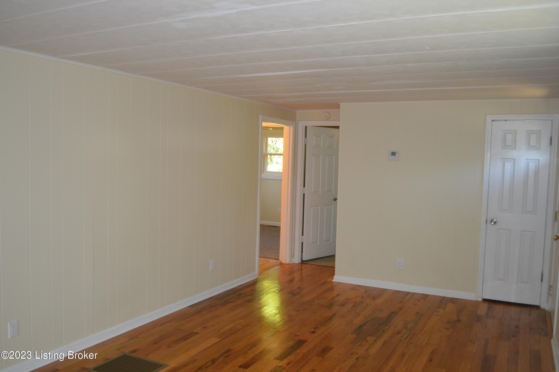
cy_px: 186
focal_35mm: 30
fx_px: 465
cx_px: 280
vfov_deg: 43.5
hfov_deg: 62.0
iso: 500
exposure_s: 1/60
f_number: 3.8
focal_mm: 20
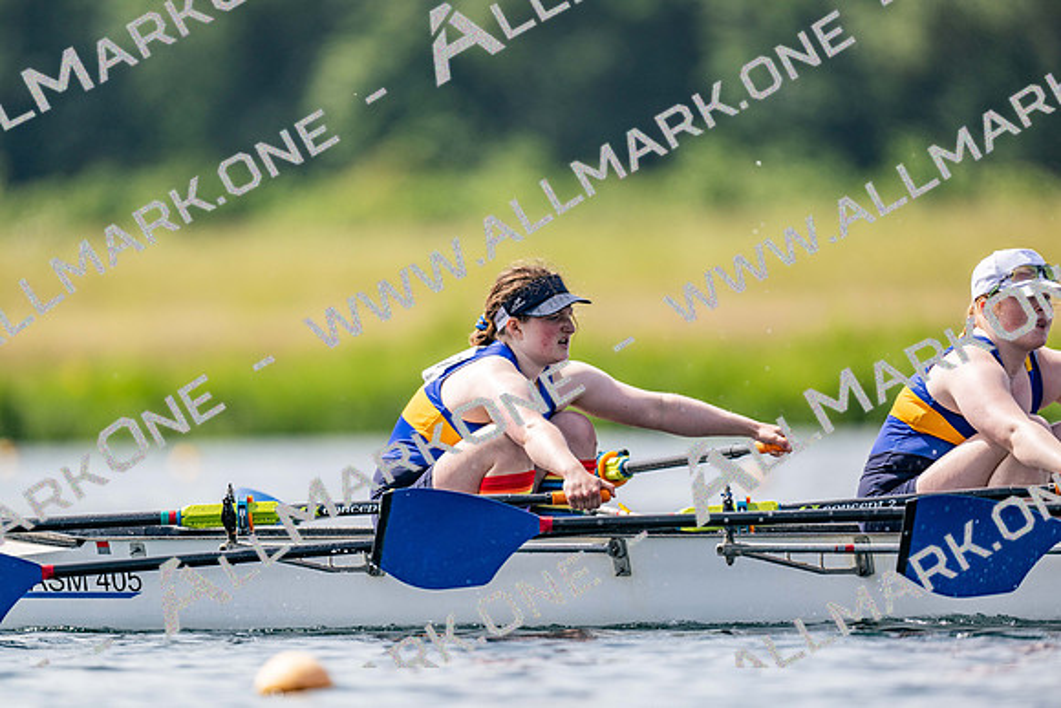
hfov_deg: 3.4
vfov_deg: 2.3
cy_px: 354
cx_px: 530
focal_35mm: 600
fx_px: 17687
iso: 220
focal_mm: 600
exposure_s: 1/2500
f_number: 4
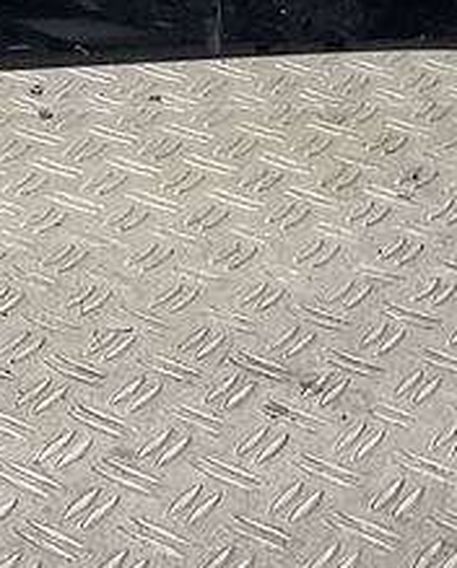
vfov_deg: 13.6
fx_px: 2192
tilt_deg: -14.3
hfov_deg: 11.0
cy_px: -355
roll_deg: -0.9
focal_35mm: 130
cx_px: -413
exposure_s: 1/100
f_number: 1.8
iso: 32
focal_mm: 3
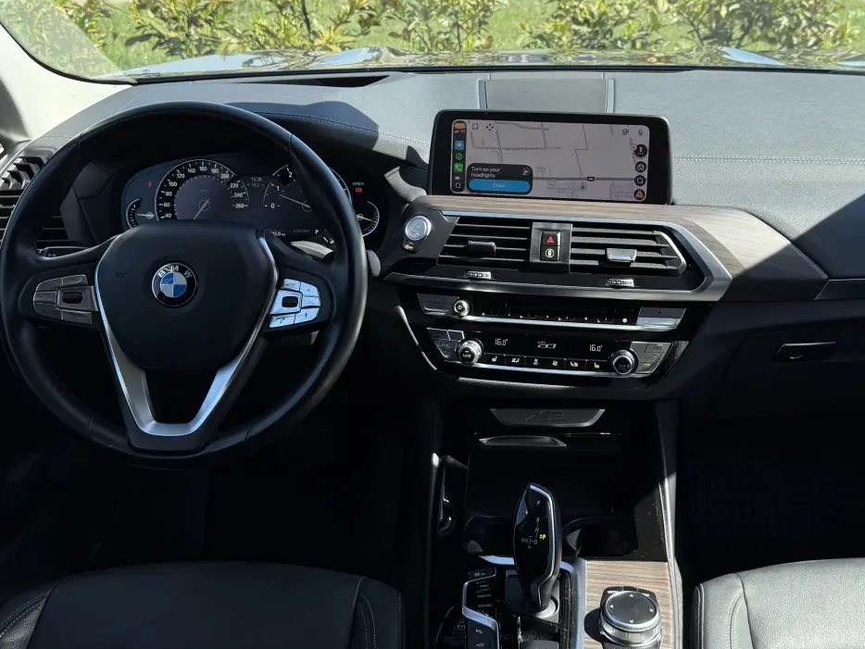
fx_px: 925
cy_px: 222
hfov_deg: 49.8
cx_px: 526
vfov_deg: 38.3
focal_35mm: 37
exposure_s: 1/1211
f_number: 1.78
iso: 100
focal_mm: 6.76
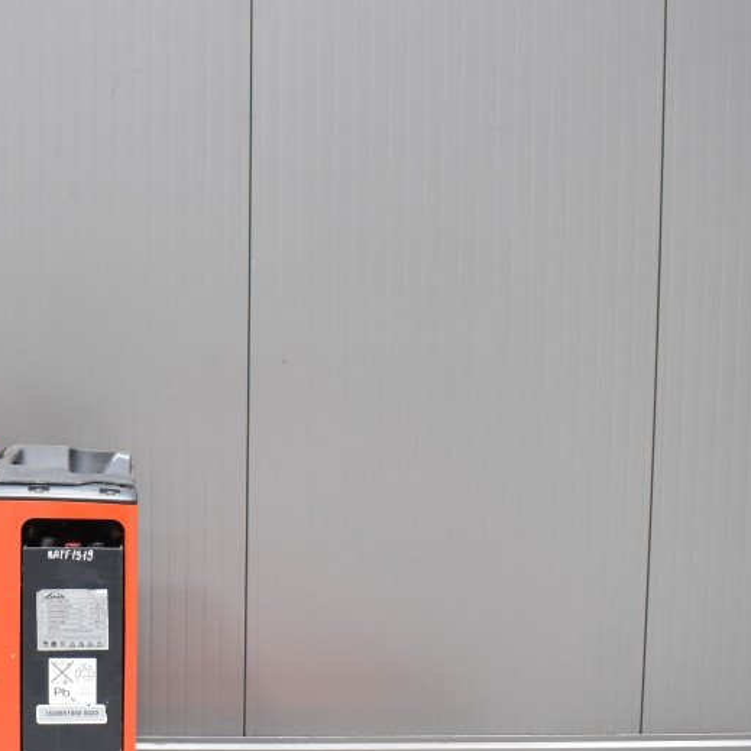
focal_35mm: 59
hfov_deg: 28.2
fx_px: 1448
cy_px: 482
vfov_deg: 28.9
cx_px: 109
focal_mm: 20
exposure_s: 1/40
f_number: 4.5
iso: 1600
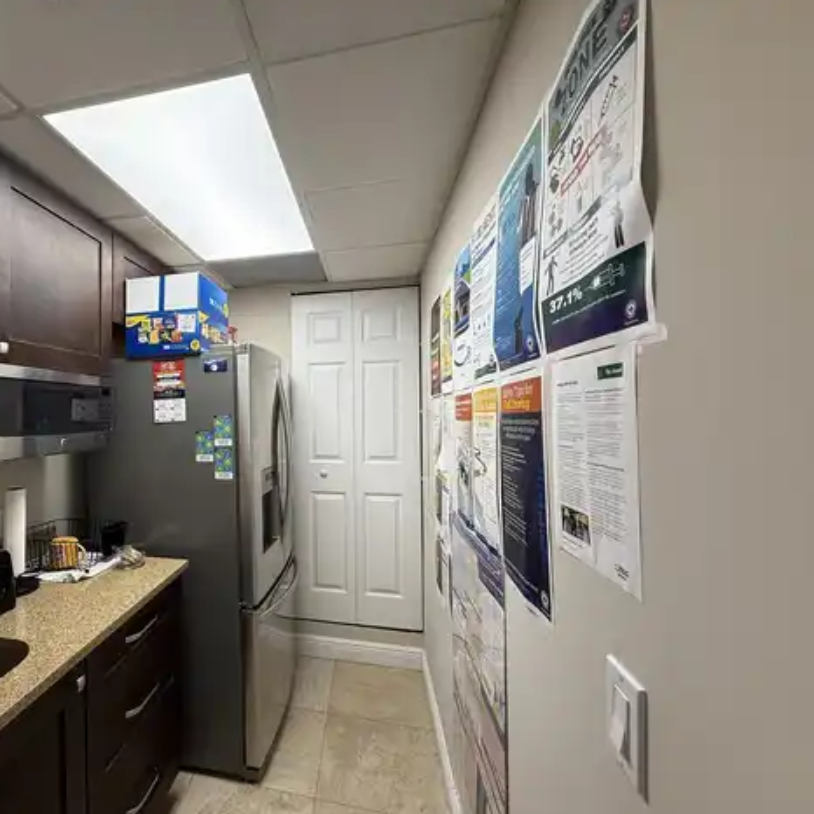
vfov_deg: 84.0
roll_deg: +0.7
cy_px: 409
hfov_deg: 80.6
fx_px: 452
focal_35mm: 17
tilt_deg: +0.1
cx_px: 259
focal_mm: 2.22
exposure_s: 1/120
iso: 160
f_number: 2.2
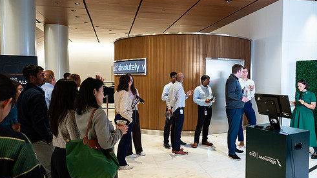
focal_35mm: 30
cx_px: 178
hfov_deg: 64.1
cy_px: 89
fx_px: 252
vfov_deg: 38.9
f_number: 3.2
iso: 800
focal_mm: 24
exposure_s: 1/200
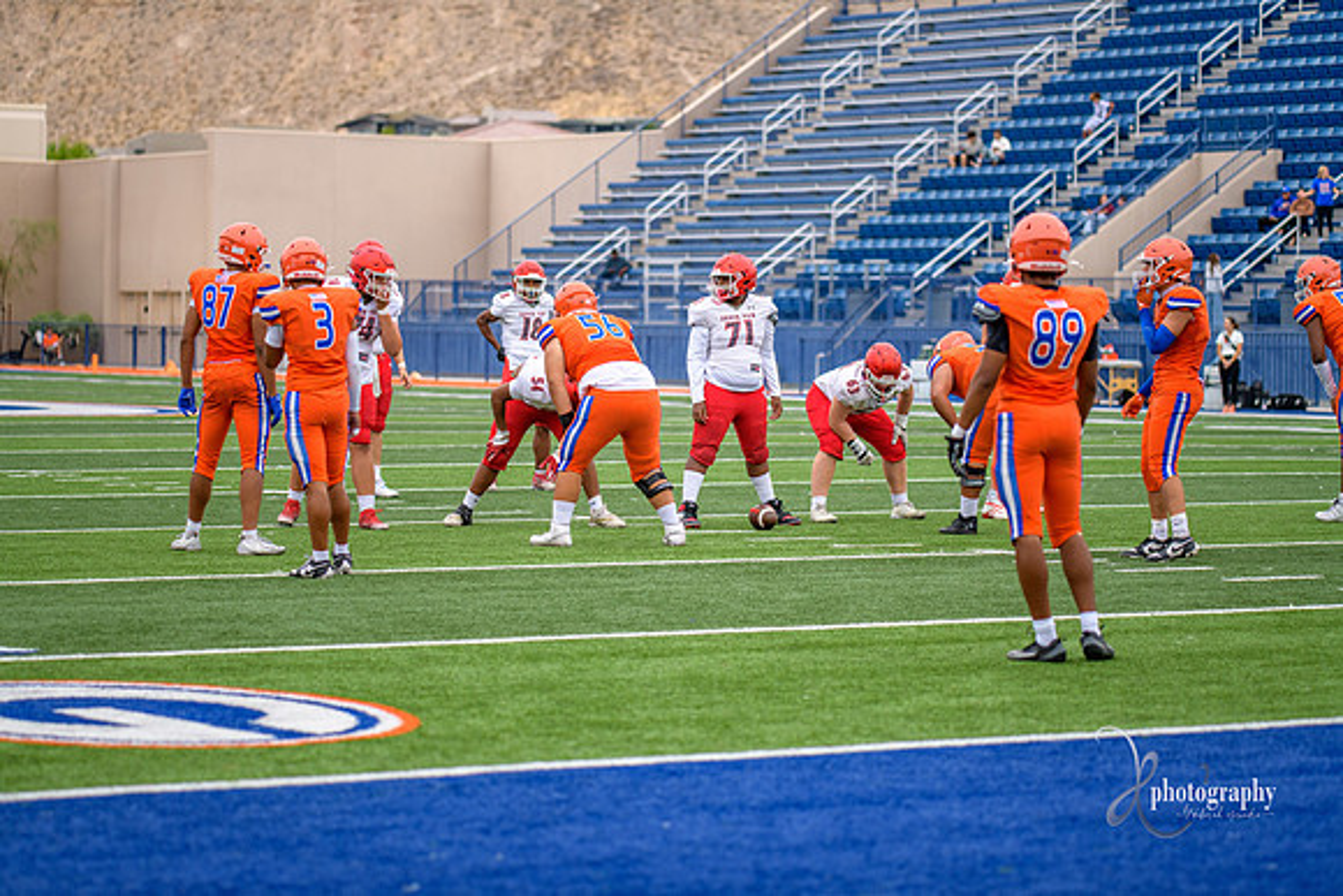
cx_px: 672
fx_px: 4478
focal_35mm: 120
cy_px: 448
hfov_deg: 17.1
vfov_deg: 11.4
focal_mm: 120
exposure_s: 1/800
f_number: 2.8
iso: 400
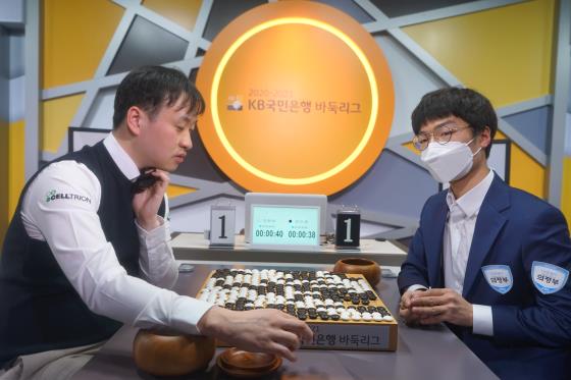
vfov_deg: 44.9
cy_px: 190
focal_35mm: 29
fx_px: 460
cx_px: 286
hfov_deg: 63.7
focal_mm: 29
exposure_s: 1/100
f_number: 4
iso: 800
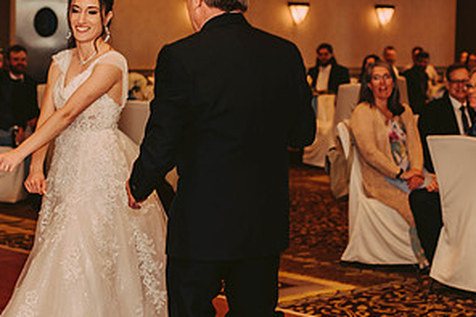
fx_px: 1295
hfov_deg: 20.8
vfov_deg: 13.9
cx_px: 159
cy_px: 128
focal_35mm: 98
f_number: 2.5
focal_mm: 50
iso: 800
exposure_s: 1/125
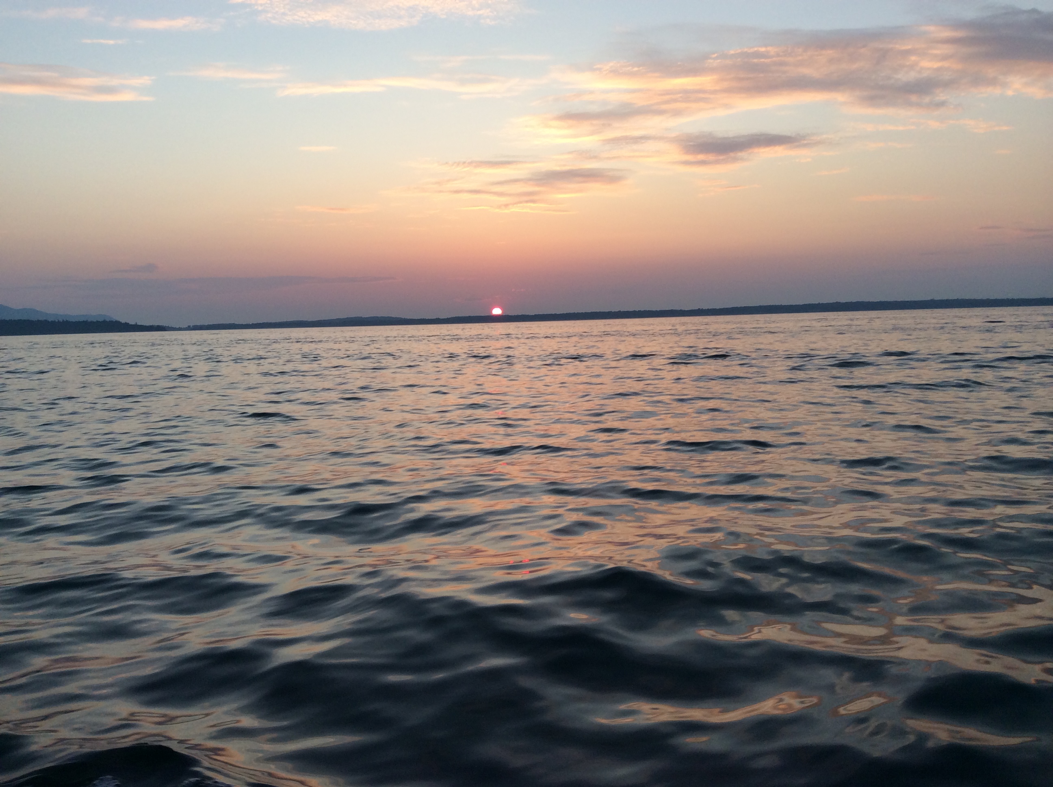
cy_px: 394
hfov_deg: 55.4
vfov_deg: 42.8
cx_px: 526
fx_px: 1002
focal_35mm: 33
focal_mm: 3.3
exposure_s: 1/214
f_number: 2.4
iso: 32
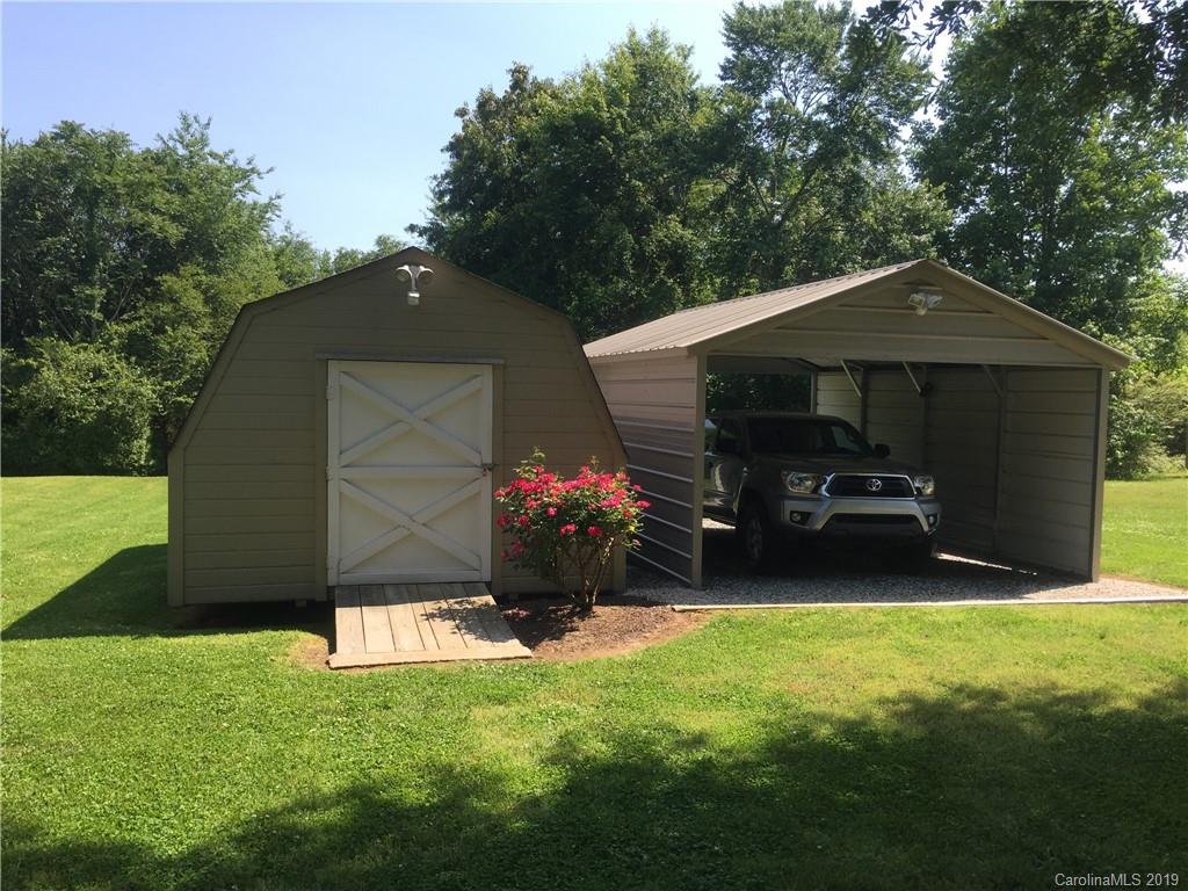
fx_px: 995
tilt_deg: -1.5
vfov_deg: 48.2
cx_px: 594
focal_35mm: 29
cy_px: 446
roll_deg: -1.6
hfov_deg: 61.7
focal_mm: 4.15
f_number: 2.2
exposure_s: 1/898
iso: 32
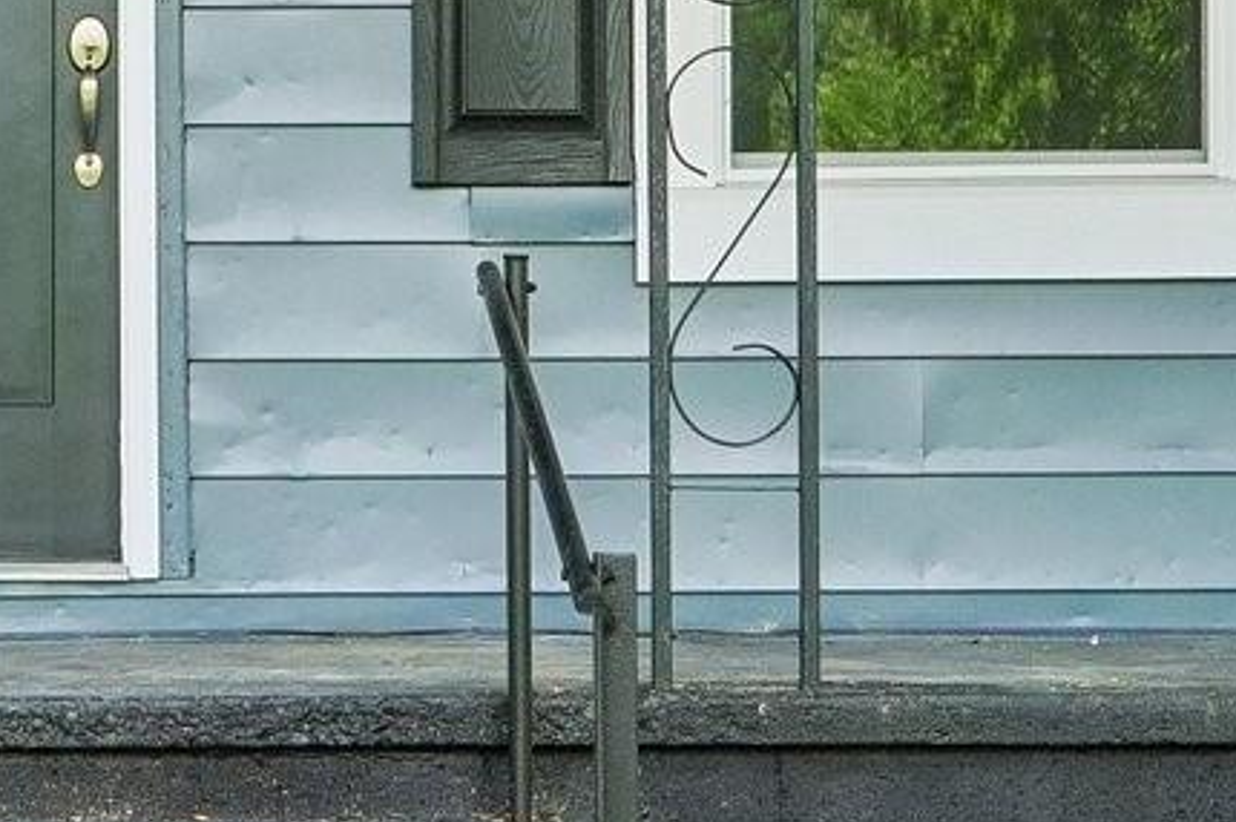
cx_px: 57
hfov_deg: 14.2
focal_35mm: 143
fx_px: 4906
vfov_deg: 9.6
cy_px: 335
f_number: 8
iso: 320
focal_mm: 20
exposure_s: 1/30
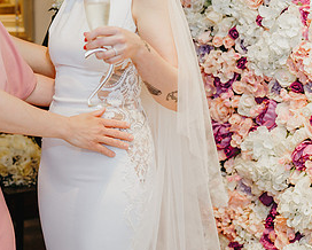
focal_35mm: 70
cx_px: 63
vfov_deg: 21.7
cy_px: 66
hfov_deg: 26.6
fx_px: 647
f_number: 2.2
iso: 640
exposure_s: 1/200
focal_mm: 35
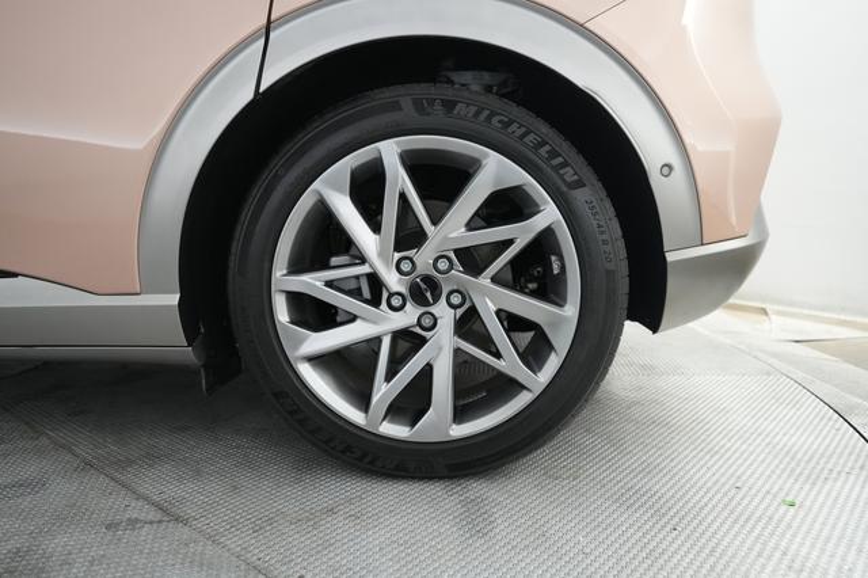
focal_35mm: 26
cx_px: 434
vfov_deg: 49.5
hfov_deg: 69.4
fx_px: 627
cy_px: 289
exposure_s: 1/160
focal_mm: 26
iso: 4000
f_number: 2.8
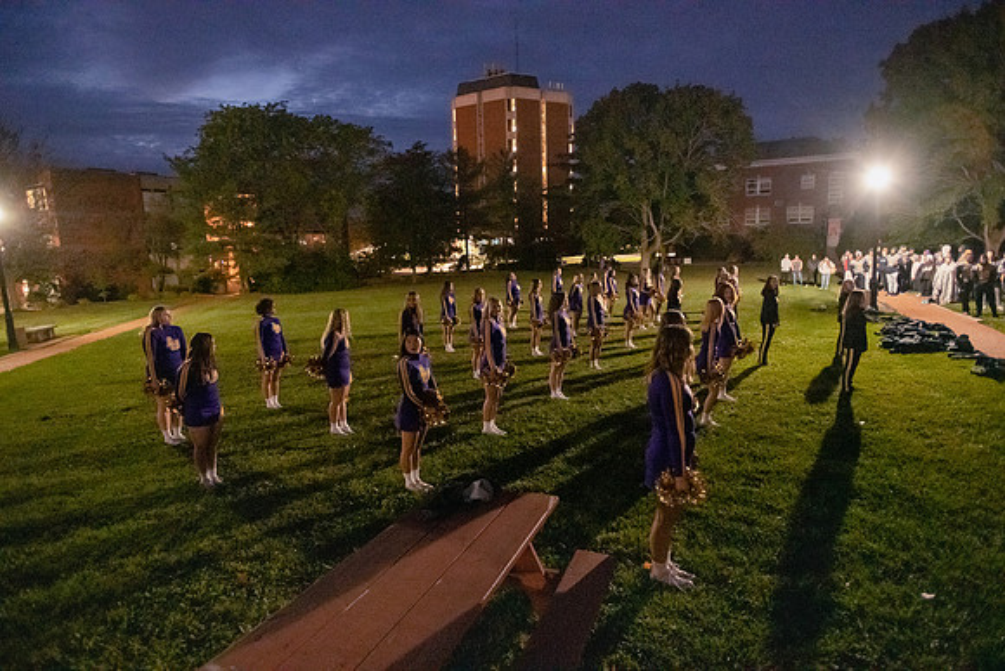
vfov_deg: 62.0
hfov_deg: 84.0
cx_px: 502
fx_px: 558
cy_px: 336
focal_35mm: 20
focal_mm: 20
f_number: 3.2
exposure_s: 1/40
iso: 10000
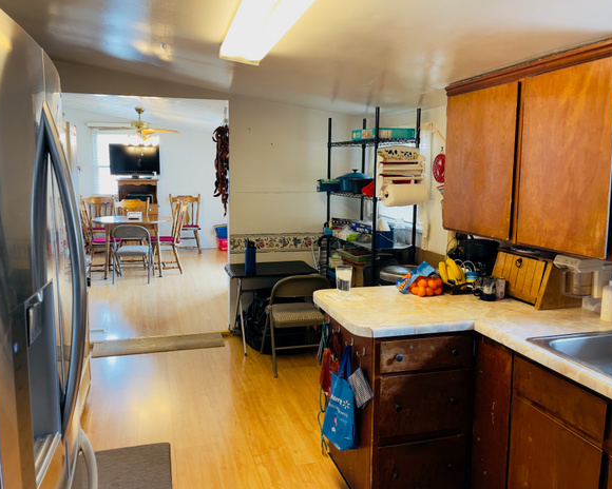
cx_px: 279
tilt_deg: -8.1
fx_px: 507
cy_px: 244
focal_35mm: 28
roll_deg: -0.1
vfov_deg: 51.5
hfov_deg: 62.1
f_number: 1.6
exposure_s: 1/60
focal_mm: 5.1
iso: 200
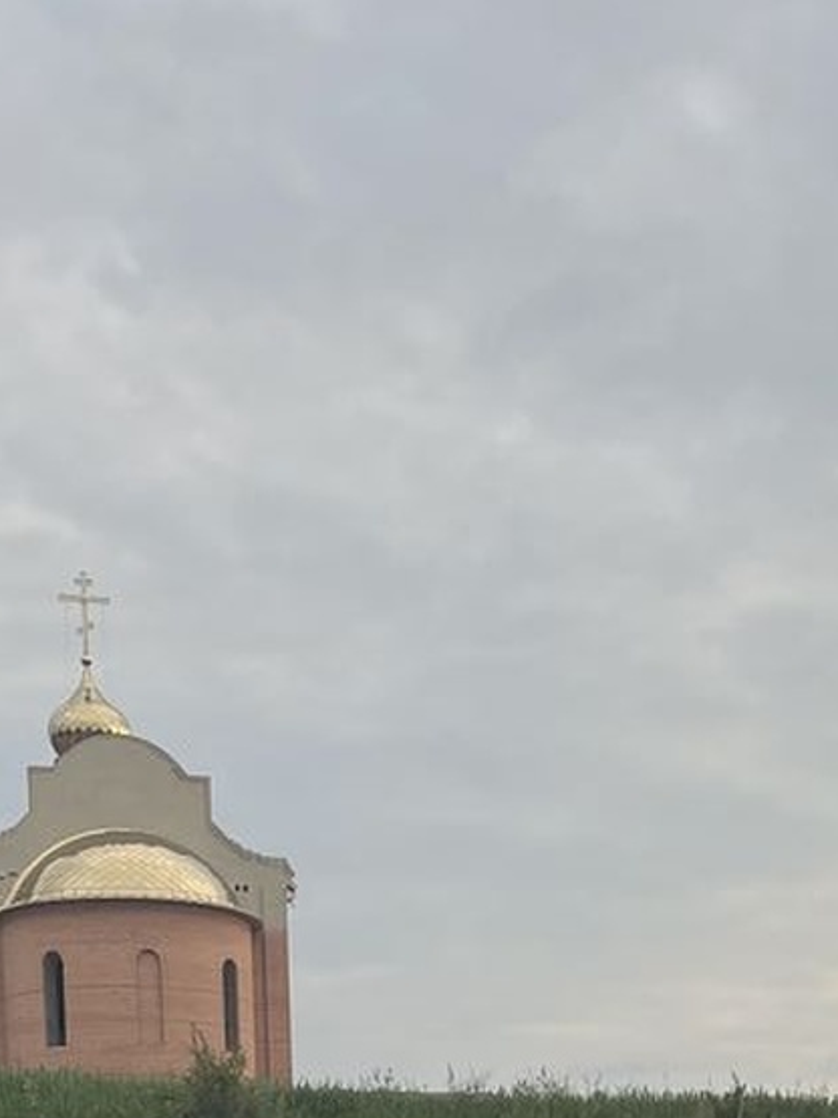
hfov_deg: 19.6
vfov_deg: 22.2
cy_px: 1599
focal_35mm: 75
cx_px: 550
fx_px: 2422
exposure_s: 1/812
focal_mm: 4.2
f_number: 1.6
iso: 50
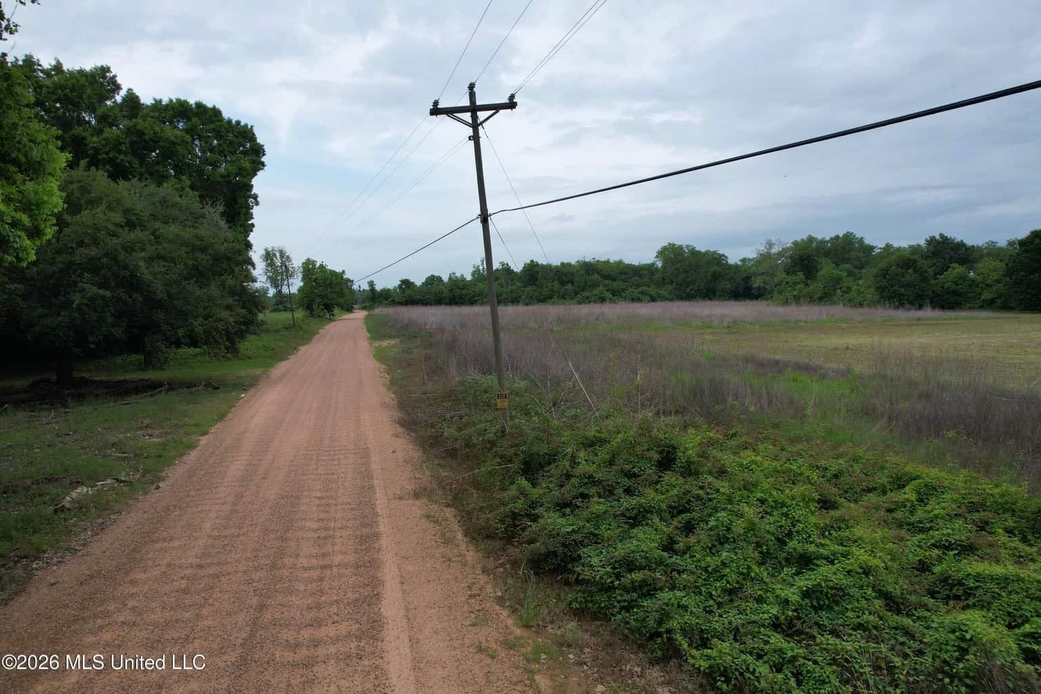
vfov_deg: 57.2
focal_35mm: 22
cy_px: 347
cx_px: 520
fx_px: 636
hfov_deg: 78.6
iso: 100
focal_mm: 8.4
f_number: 2.8
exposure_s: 1/1000
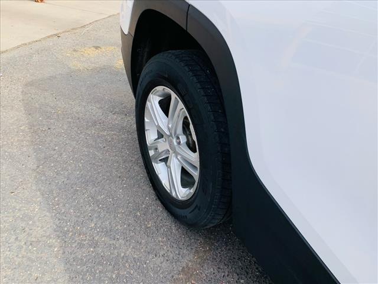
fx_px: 284
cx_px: 189
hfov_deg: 67.3
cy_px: 142
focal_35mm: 26
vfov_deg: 53.1
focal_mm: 4.25
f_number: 1.8
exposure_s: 1/815
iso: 25
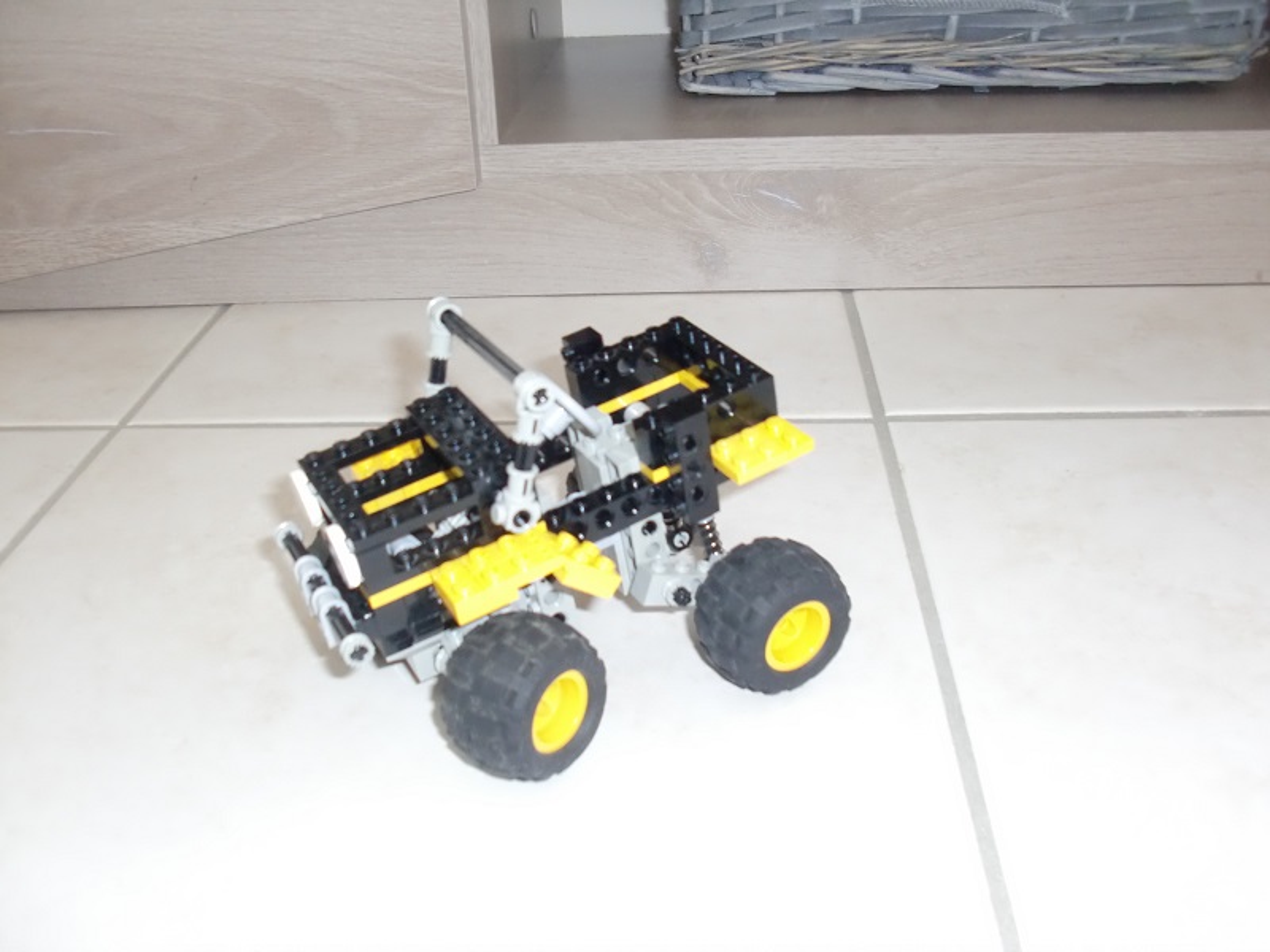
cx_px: 635
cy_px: 476
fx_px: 1321
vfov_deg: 39.7
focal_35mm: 36
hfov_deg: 51.4
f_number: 2.8
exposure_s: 1/40
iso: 400
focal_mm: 6.3
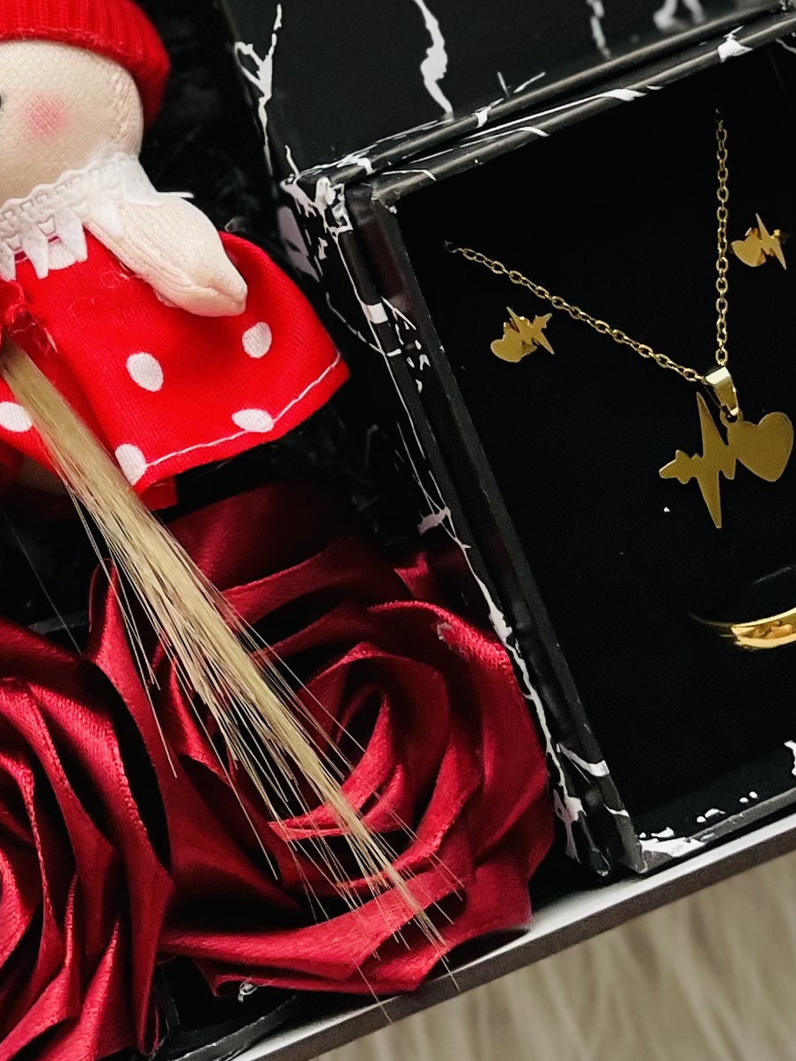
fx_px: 2667
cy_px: -155
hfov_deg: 16.3
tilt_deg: -68.7
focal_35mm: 87
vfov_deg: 21.2
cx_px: -161
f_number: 1.6
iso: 100
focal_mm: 4.2
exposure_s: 1/100
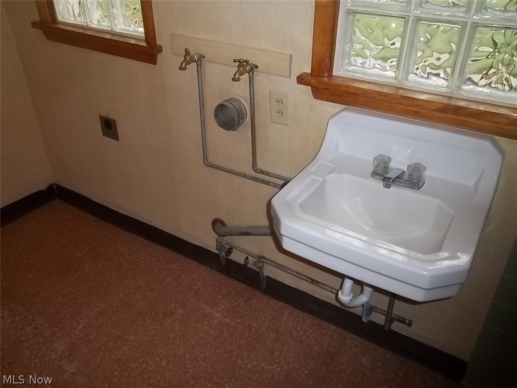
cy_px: 194
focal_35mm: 28
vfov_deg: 49.7
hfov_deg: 63.4
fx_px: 418
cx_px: 258
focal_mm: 5.05
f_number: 3.5
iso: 64
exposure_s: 1/30
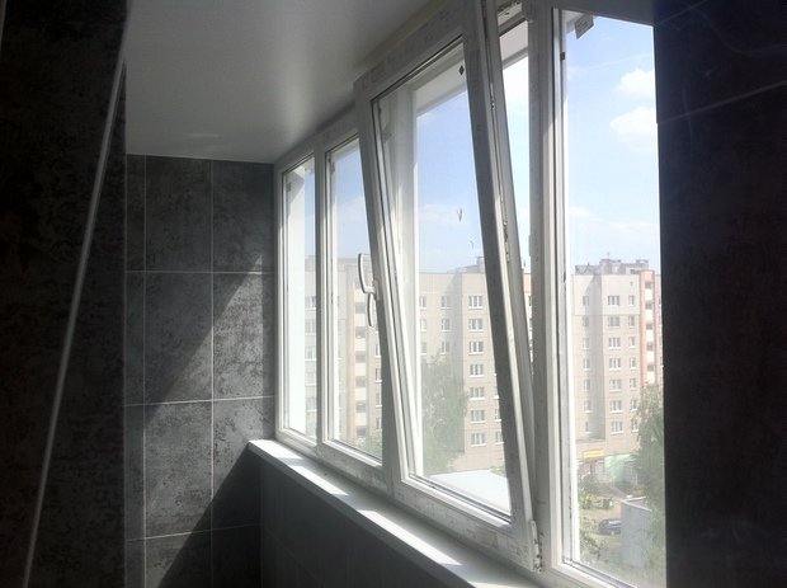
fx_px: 794
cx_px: 394
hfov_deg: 52.7
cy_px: 294
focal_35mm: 35
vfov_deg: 40.6
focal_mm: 3.85
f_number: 2.8
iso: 80
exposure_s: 1/862
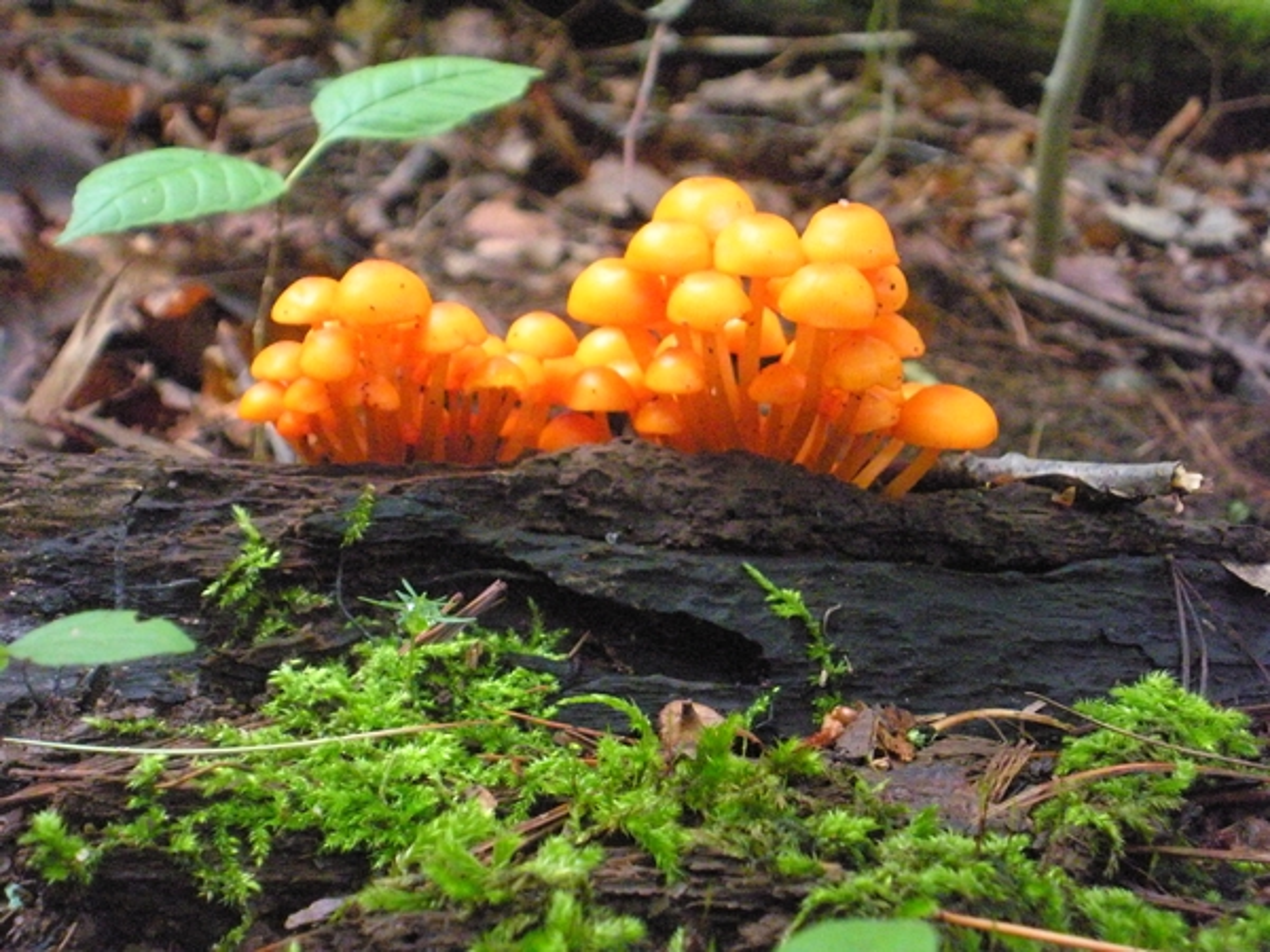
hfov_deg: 30.3
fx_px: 2348
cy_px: 476
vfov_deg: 22.9
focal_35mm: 64
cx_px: 635
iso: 1600
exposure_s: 1/76.6
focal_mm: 11.2
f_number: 4.6
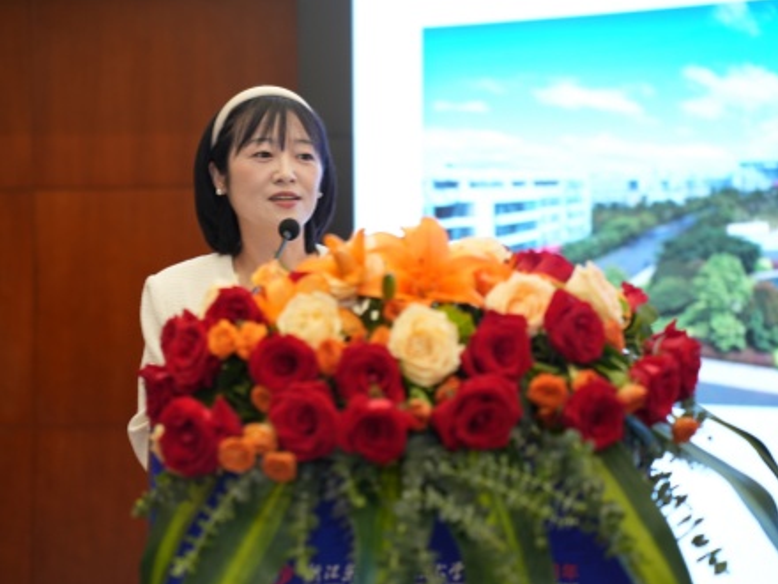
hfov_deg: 23.8
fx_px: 1843
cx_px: 343
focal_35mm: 82
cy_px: 293
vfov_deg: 18.0
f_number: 3.2
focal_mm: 75
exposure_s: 1/100
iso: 640
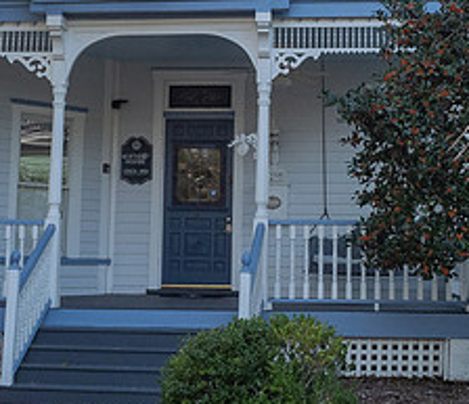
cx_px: 266
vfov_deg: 18.7
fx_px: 1202
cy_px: 36
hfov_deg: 22.1
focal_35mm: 84
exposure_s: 1/100
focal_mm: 12
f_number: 5.6
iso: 400
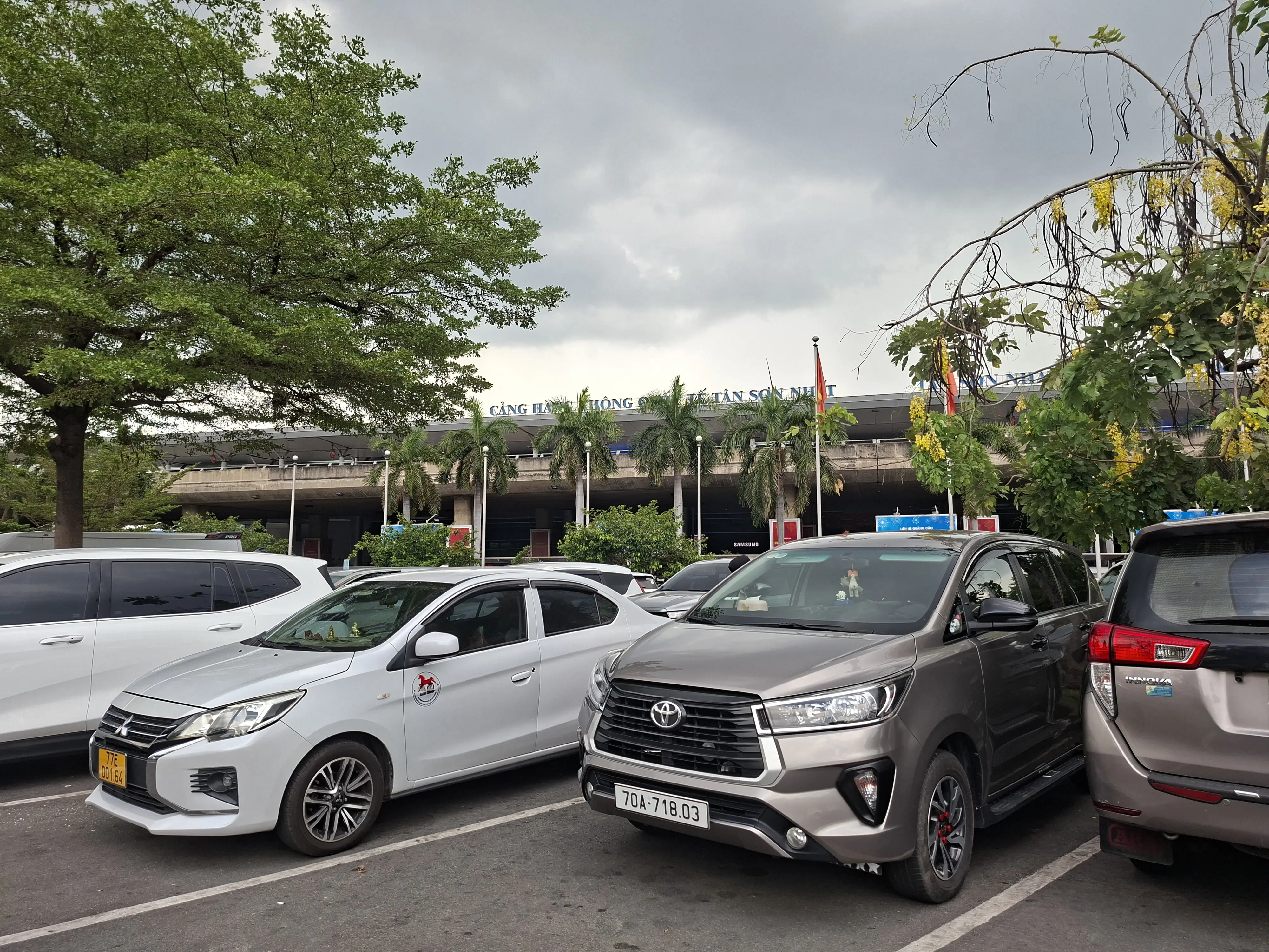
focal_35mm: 23
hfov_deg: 73.9
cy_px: 476
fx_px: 843
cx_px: 634
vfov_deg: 58.9
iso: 50
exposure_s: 1/481
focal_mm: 5.54
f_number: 1.8
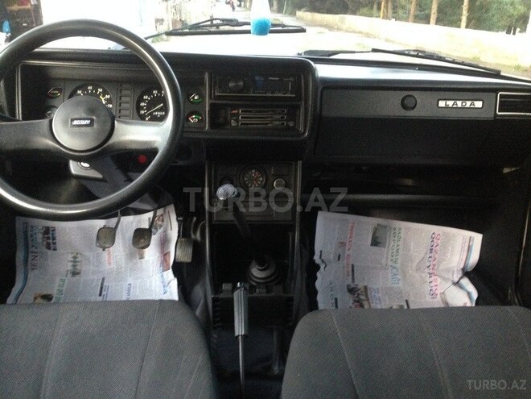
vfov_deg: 42.9
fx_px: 506
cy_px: 200
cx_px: 266
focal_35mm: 33
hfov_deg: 55.4
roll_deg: -0.3
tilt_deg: -20.5
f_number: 2.4
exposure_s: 1/17
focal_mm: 4.12
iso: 400
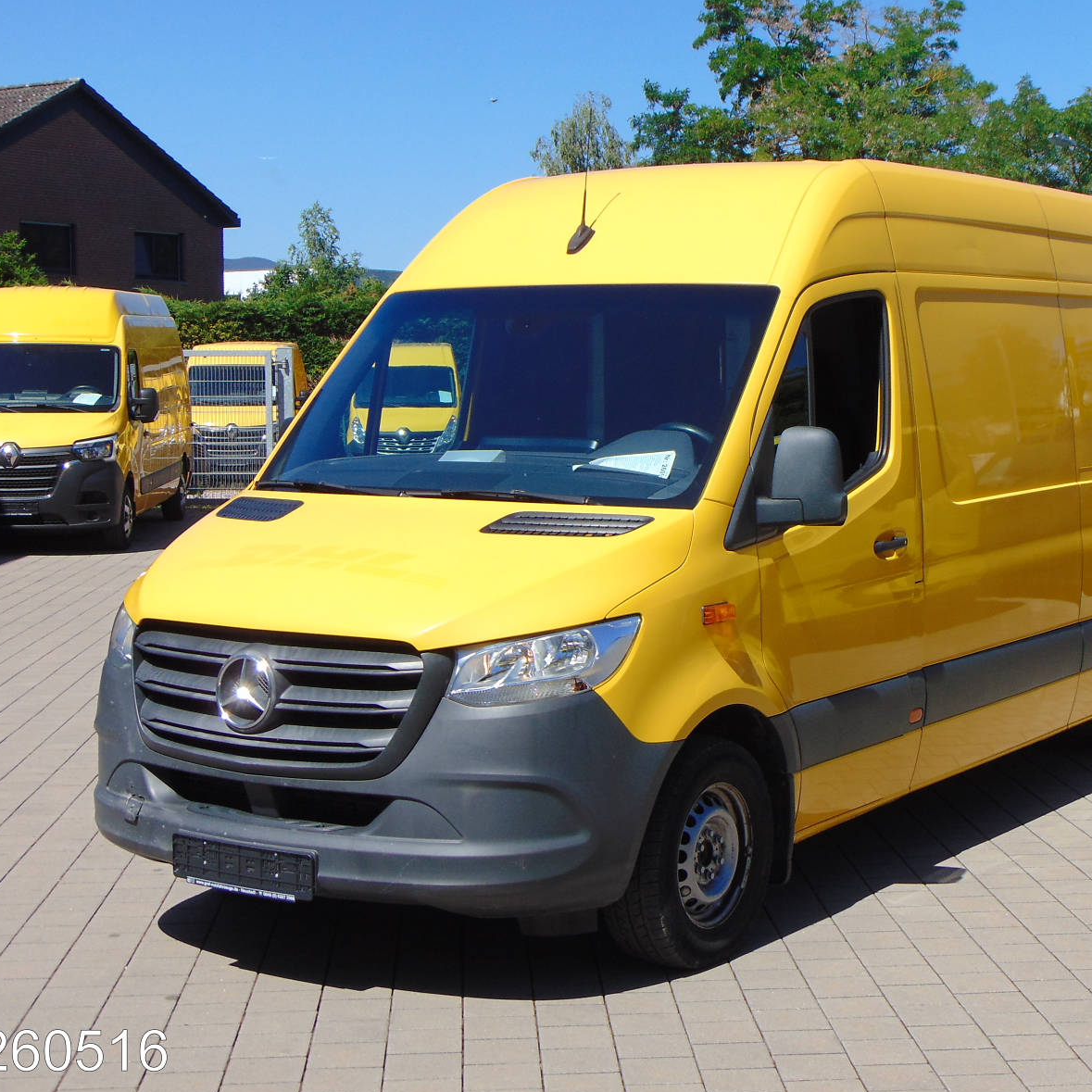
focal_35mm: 60
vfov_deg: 28.6
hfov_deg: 28.5
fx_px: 2141
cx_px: 684
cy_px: 541
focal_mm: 9
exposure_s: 1/250
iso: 80
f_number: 9
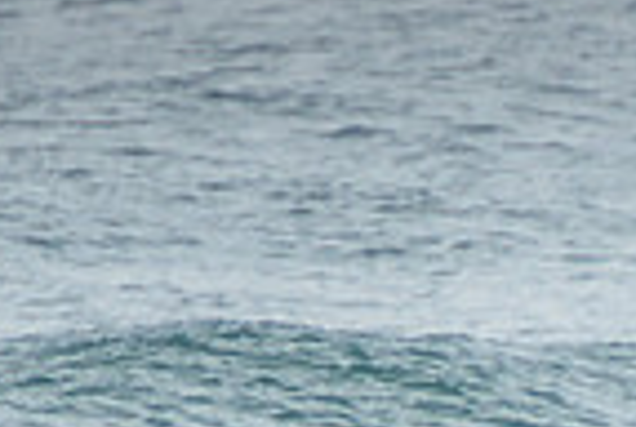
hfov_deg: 1.0
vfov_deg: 0.7
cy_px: 734
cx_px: 737
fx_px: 35141
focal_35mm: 1985
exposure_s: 1/2000
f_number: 5.6
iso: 220
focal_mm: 400
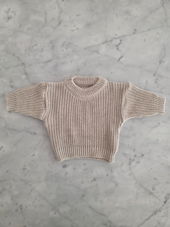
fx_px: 151
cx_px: 85
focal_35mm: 23
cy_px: 114
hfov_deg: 58.9
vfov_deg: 73.9
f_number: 1.7
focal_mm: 6.3
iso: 400
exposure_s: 1/101
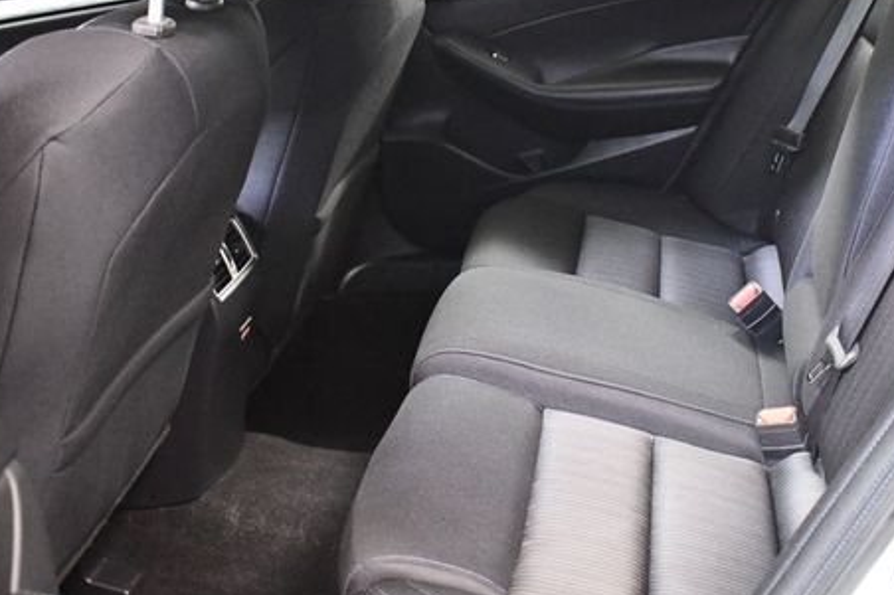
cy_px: 237
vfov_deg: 26.4
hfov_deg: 38.7
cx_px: 540
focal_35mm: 51
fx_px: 1266
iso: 6400
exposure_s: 1/60
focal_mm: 18
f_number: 3.5
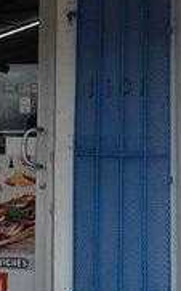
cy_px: 77
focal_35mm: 145
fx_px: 1150
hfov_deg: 8.9
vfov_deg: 14.4
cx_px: -8
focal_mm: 5.4
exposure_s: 1/4771
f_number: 1.8
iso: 80
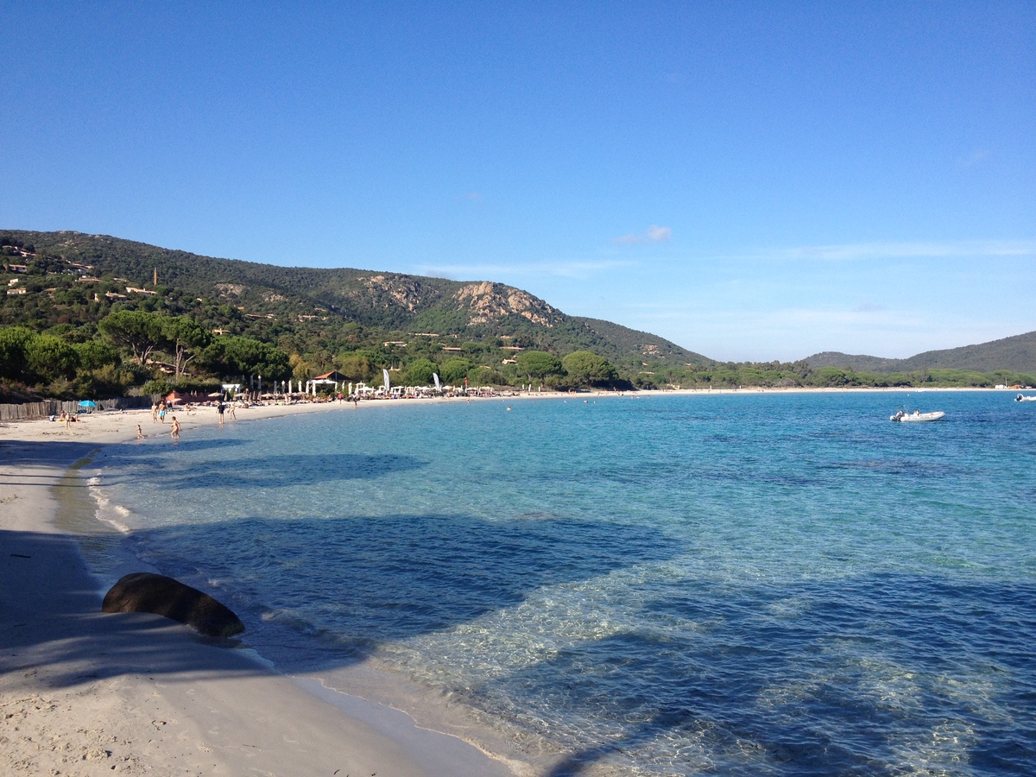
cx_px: 518
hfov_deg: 52.6
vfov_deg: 40.7
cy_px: 388
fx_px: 1047
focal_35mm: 35
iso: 64
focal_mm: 4.28
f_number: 2.4
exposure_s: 1/1577
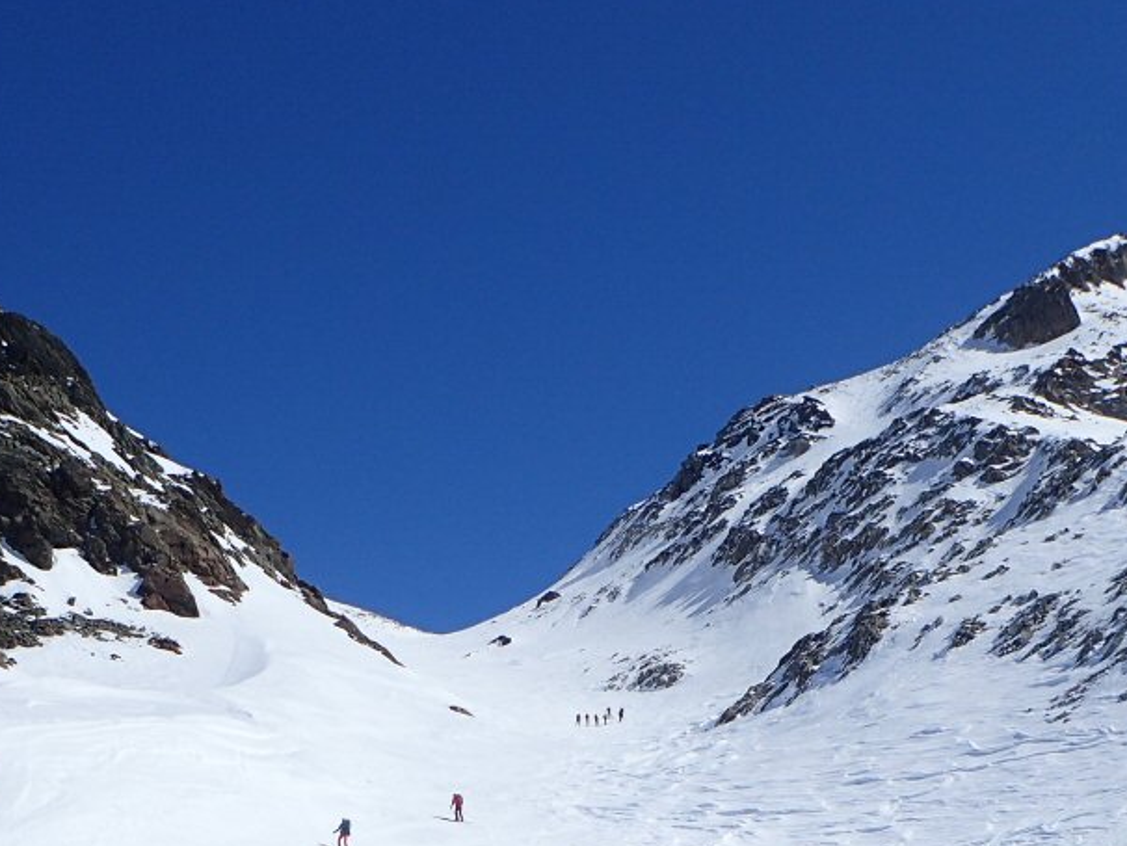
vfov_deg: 24.9
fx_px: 1791
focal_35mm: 55
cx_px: 497
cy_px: 907
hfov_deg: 34.9
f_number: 8
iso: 100
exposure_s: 1/500
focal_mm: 4.5
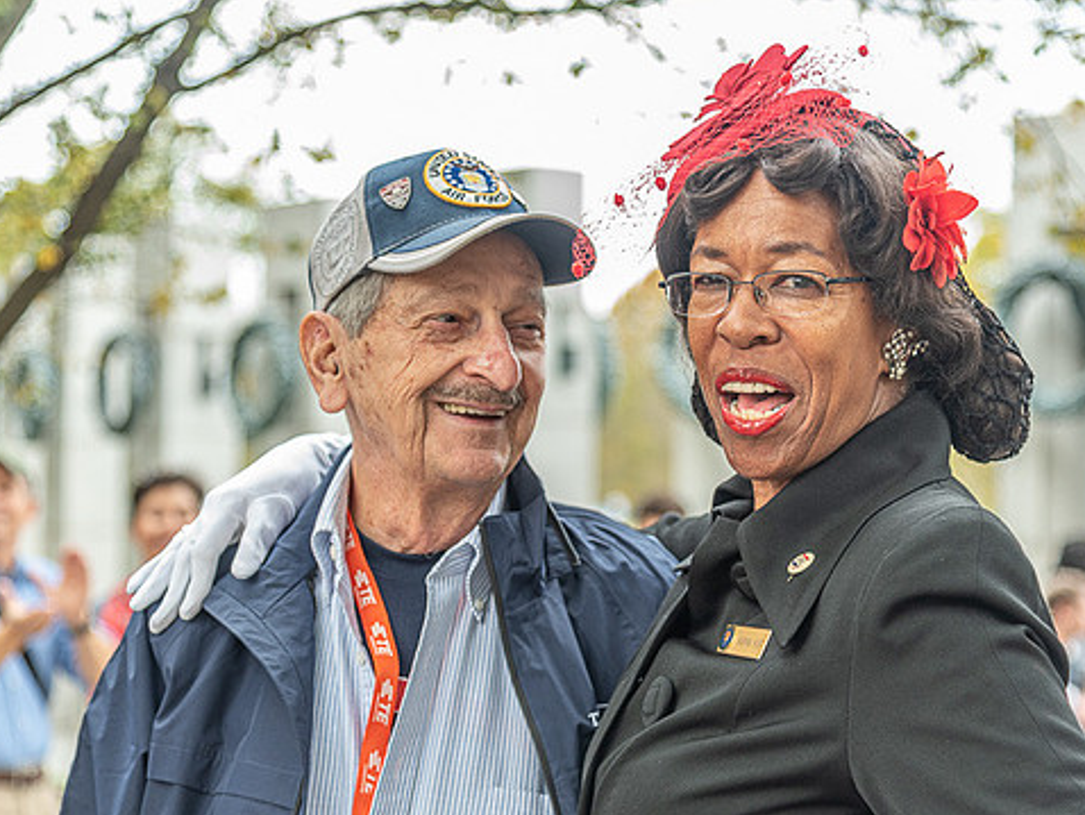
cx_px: 511
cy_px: 436
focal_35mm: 102
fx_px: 3199
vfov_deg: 14.5
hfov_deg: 19.2
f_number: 4
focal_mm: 78
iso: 500
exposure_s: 1/160
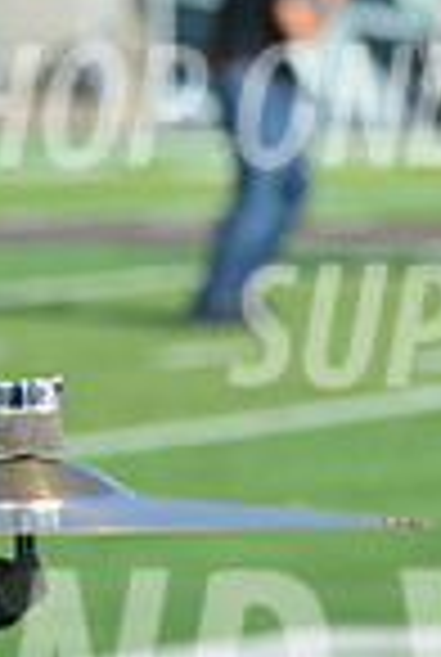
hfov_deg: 2.9
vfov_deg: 4.3
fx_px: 8686
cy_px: 90
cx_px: 972
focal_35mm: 475
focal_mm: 120
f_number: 5.6
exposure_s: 1/1000
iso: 125
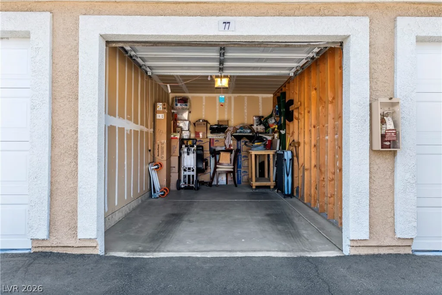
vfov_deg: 51.3
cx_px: 221
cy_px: 148
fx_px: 307
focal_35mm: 25
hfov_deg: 71.5
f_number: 8
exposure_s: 1/1600
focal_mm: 25
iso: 400
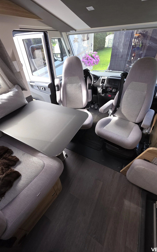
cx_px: 74
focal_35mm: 14
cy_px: 124
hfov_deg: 78.6
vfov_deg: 105.3
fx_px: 96
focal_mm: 2.2
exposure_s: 1/60
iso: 32
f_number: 1.9
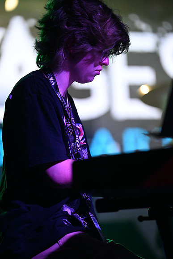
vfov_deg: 10.3
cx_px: 86
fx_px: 1441
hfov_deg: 6.9
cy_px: 130
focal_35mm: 200
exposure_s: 1/500
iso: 2000
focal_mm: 200
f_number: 2.8
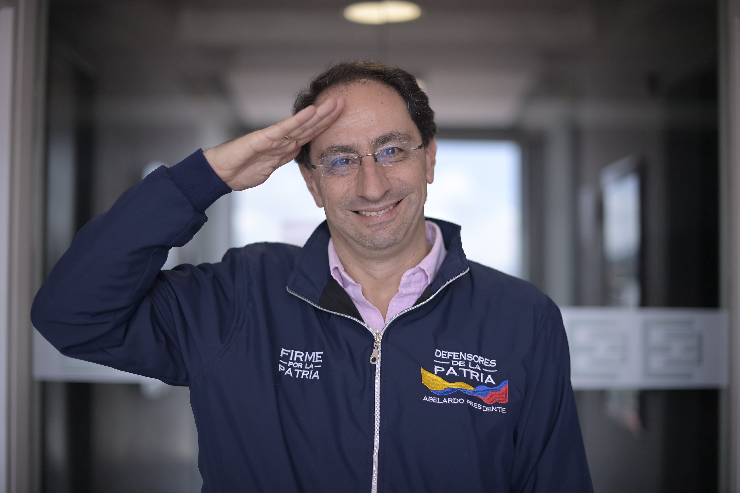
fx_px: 1028
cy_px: 246
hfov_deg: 39.6
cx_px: 370
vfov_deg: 27.0
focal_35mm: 50
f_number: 1.8
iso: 320
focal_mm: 50
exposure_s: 1/640
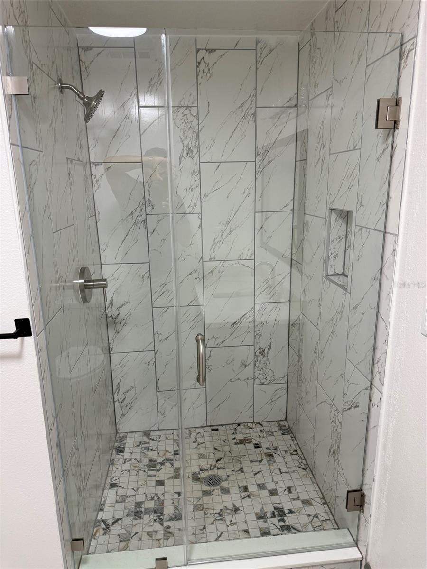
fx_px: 395
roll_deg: +1.5
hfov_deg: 56.8
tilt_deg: -14.5
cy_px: 284
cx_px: 214
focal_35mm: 24
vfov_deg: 71.6
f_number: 1.78
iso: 160
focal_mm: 6.76
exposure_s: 1/120
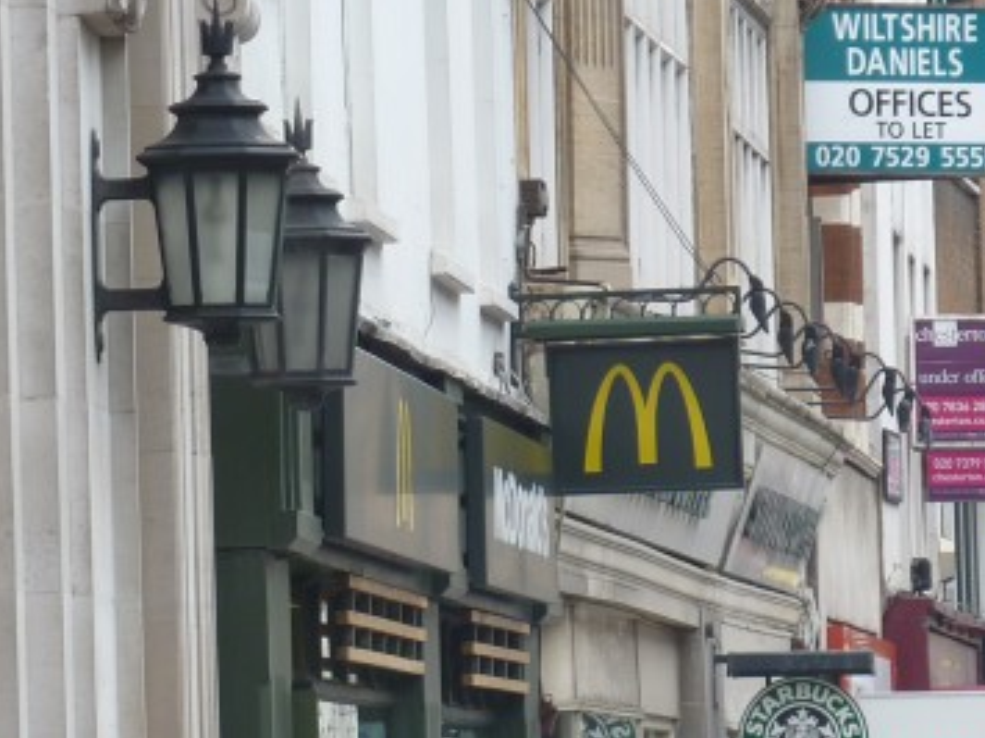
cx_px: 646
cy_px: 401
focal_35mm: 344
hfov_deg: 5.8
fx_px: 9785
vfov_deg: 4.3
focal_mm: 27.8
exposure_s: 1/60
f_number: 4.5
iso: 100
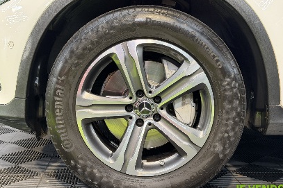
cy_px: 103
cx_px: 143
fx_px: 401
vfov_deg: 26.4
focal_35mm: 51
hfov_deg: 38.9
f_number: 1.78
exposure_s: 1/50
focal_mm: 6.76
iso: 160
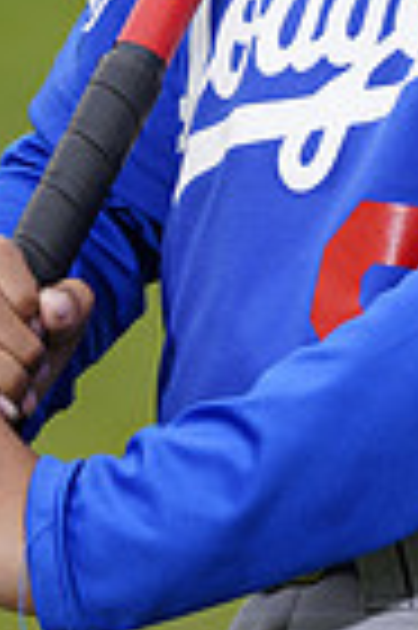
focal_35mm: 828
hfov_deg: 1.7
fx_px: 14456
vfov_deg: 2.5
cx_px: 456
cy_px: -220
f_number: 6.3
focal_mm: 200
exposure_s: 1/250
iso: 100
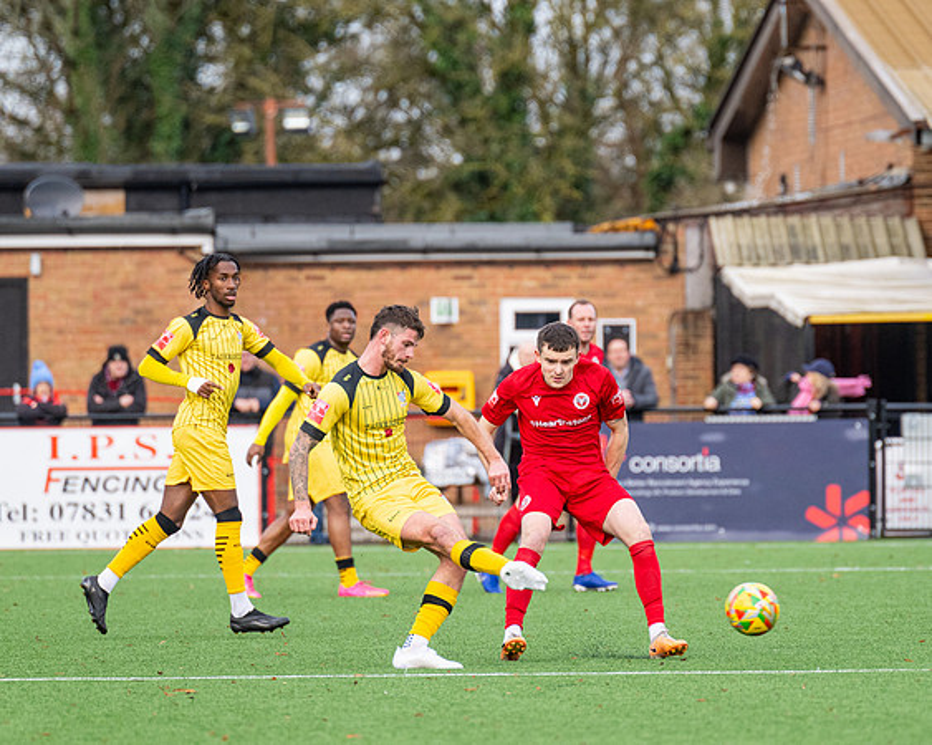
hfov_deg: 4.1
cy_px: 362
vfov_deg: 3.3
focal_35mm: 468
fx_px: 12903
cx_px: 514
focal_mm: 280
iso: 800
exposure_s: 1/1600
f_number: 4
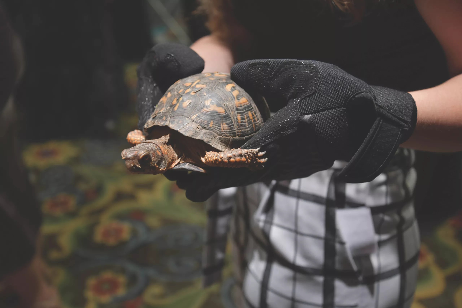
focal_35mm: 40
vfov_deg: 33.4
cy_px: 154
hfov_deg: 48.5
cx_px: 231
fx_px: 513
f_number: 4.2
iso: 800
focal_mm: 40
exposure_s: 1/30
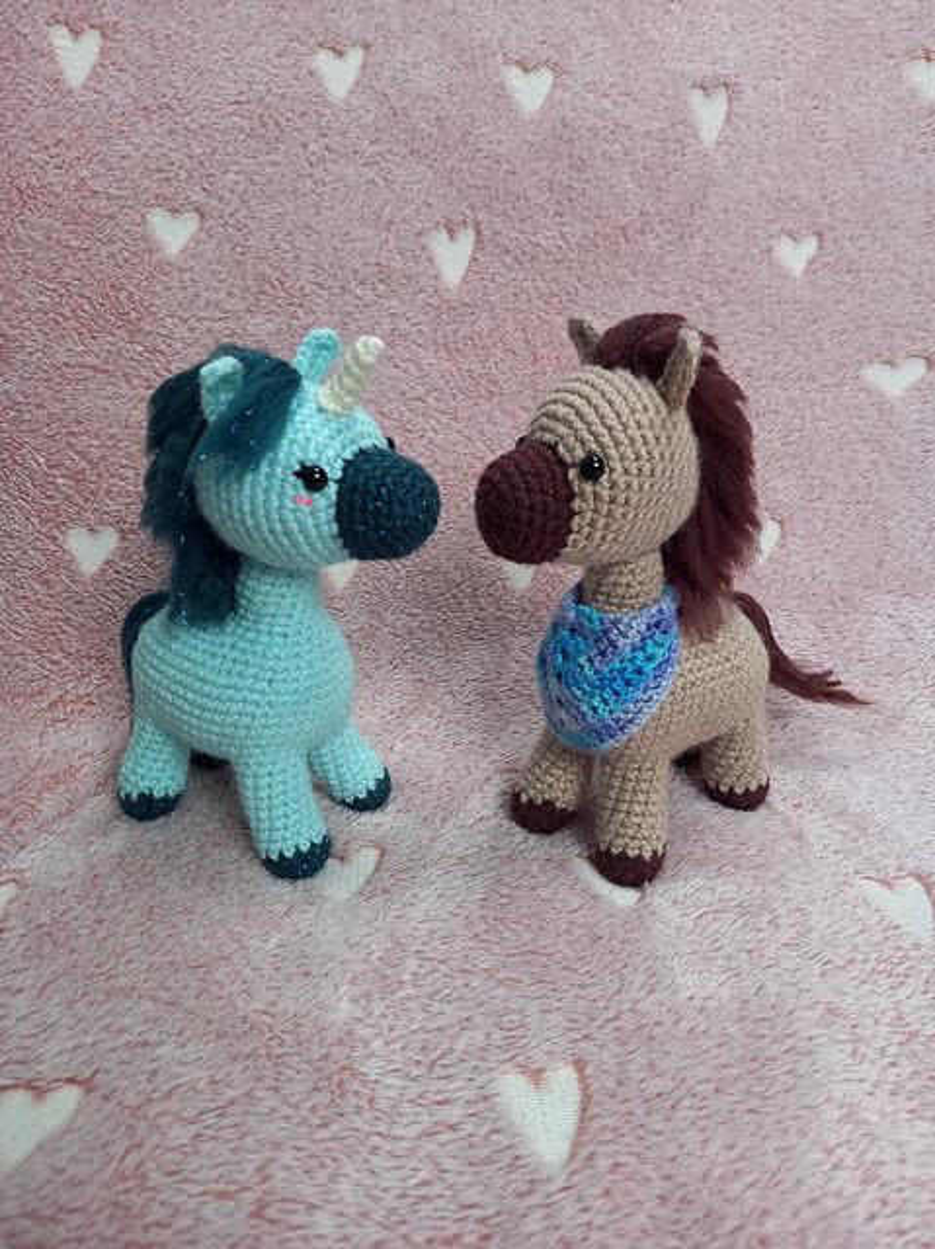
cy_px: 624
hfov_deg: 54.8
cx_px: 468
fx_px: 902
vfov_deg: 69.4
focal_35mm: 25
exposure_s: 1/50
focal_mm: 4.65
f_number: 1.8
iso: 250
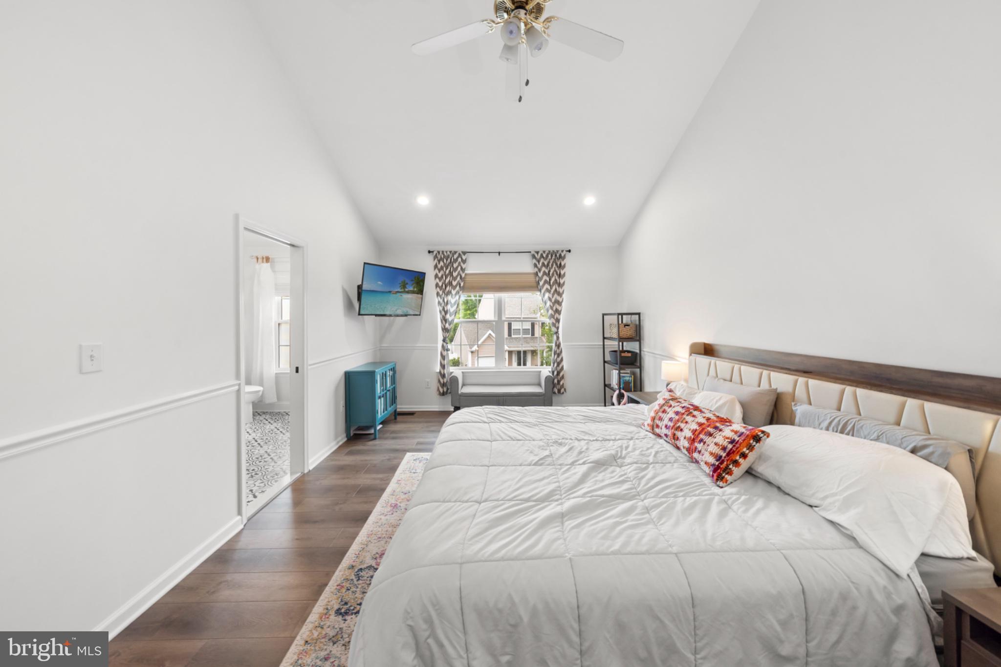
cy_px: 334
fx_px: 334
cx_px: 500
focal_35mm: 12
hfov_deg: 112.6
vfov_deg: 90.0
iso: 250
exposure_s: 1/10
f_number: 10
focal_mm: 12
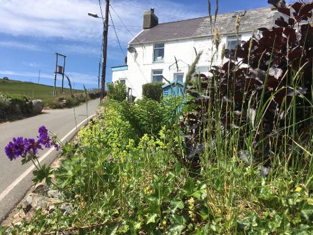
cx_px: 156
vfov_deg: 48.2
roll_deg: -1.9
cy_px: 118
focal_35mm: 29
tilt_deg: +2.6
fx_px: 262
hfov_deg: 61.7
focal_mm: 4.15
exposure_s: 1/1876
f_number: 2.2
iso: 25
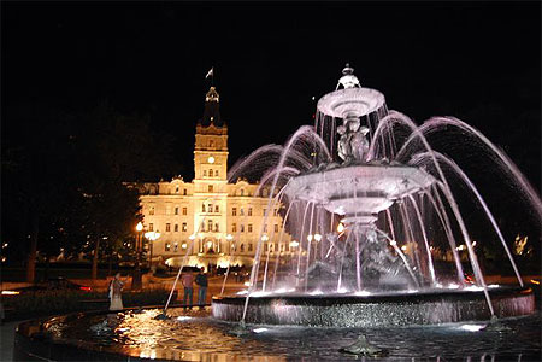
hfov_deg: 67.4
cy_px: 181
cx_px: 271
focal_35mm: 27
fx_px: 406
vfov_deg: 47.9
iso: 800
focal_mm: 18
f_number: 4
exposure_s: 1/6
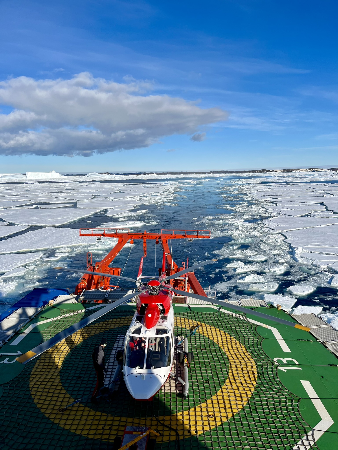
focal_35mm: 26
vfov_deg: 67.3
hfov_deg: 53.1
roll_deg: +1.1
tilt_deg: -10.0
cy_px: 225
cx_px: 169
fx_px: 338
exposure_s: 1/6897
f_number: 1.6
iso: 50
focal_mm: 5.1
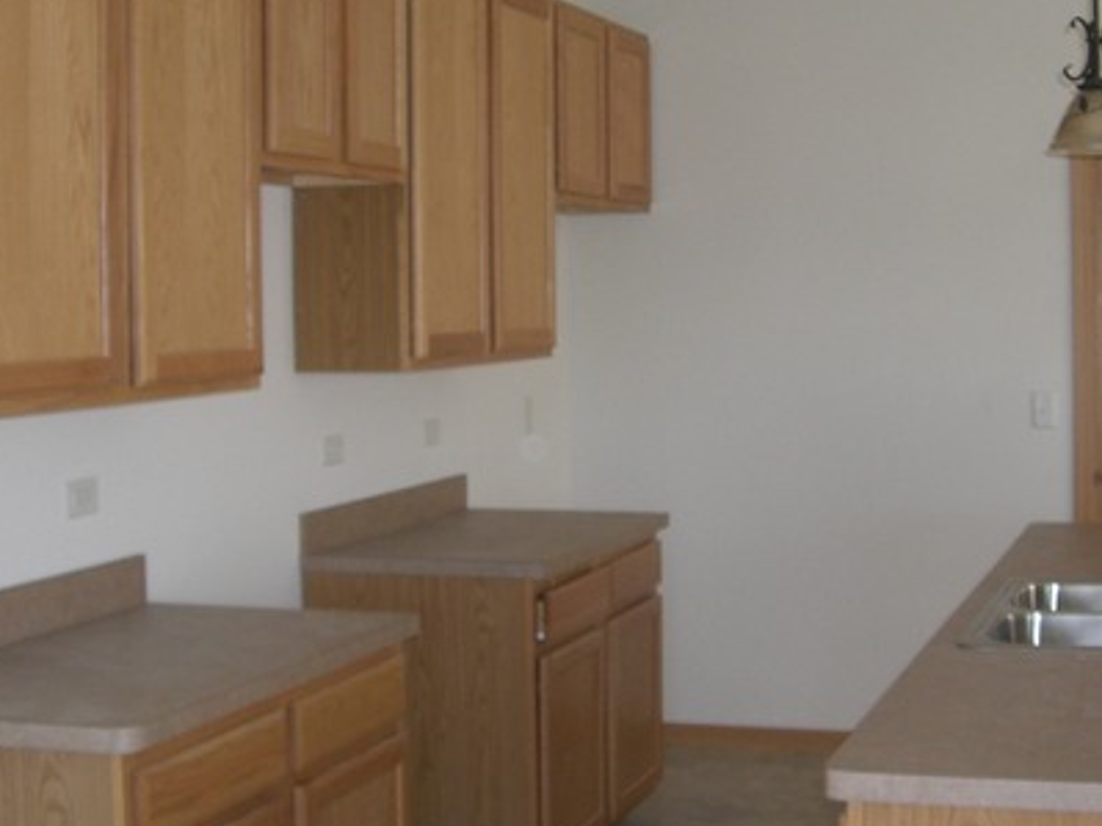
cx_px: 688
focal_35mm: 61
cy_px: 378
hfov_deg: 31.6
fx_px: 1941
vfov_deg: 24.0
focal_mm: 6.2
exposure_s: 1/60
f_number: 2.7
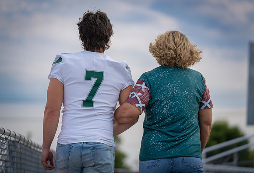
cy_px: 84
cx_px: 133
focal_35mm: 150
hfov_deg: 13.6
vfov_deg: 9.3
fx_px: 1067
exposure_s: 1/1000
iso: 125
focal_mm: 144
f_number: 2.8
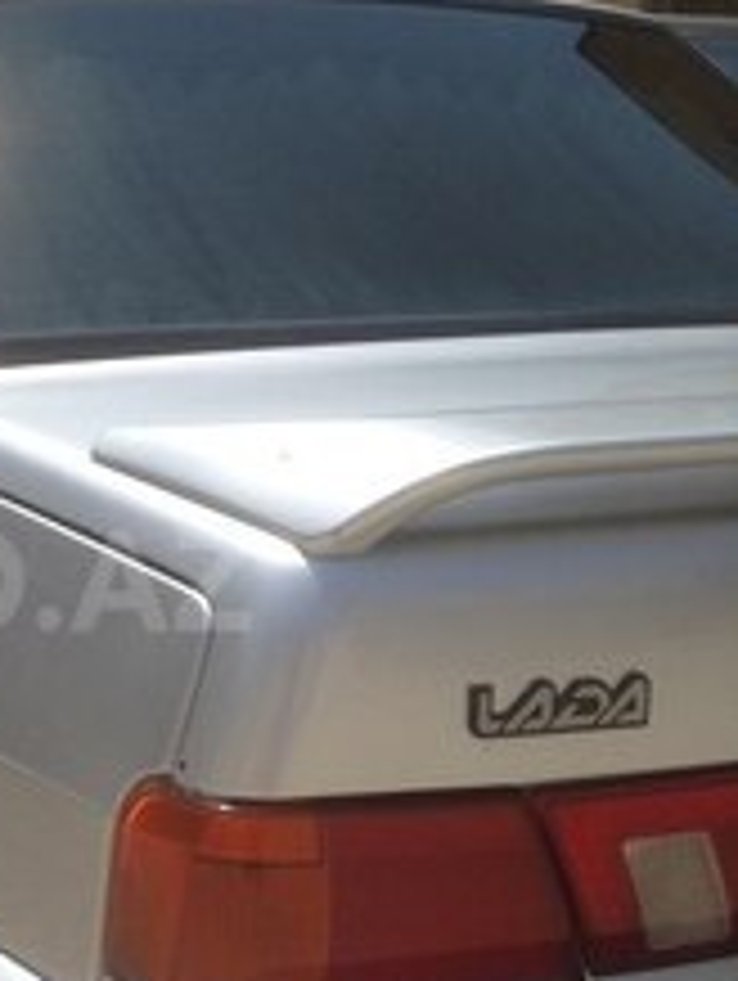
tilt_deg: -10.6
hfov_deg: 18.8
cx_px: -94
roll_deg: -2.3
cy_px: 580
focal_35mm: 75
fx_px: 2128
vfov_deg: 25.9
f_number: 2.4
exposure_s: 1/1595
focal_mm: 4.12
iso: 50
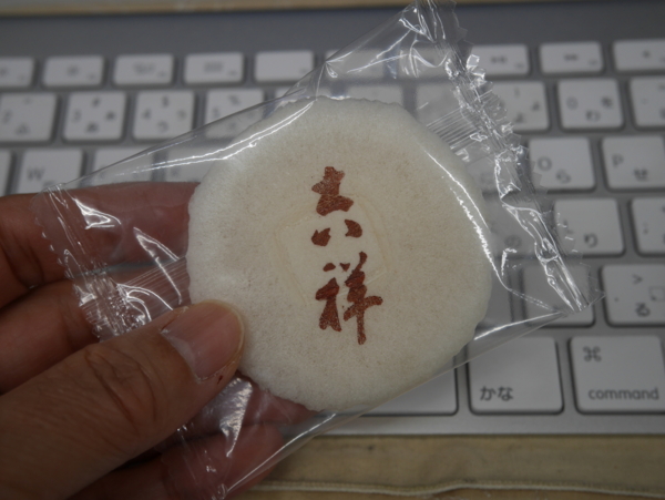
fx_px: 884
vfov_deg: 31.6
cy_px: 250
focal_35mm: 46
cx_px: 332
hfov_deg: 41.2
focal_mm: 23
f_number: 4.9
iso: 200
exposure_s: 1/100
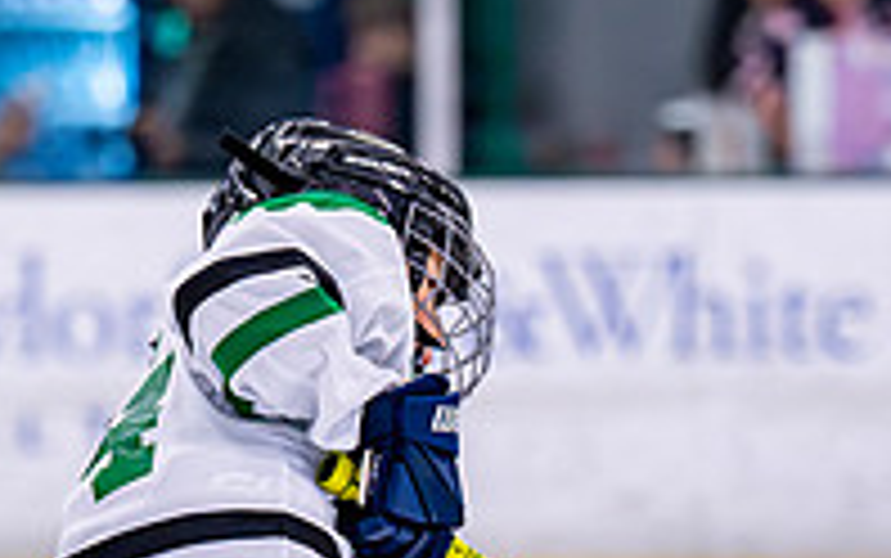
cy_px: 790
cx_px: 292
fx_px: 13071
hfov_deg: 3.9
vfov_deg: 2.4
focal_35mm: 538
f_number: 2.8
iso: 2500
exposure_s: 1/1250
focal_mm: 129
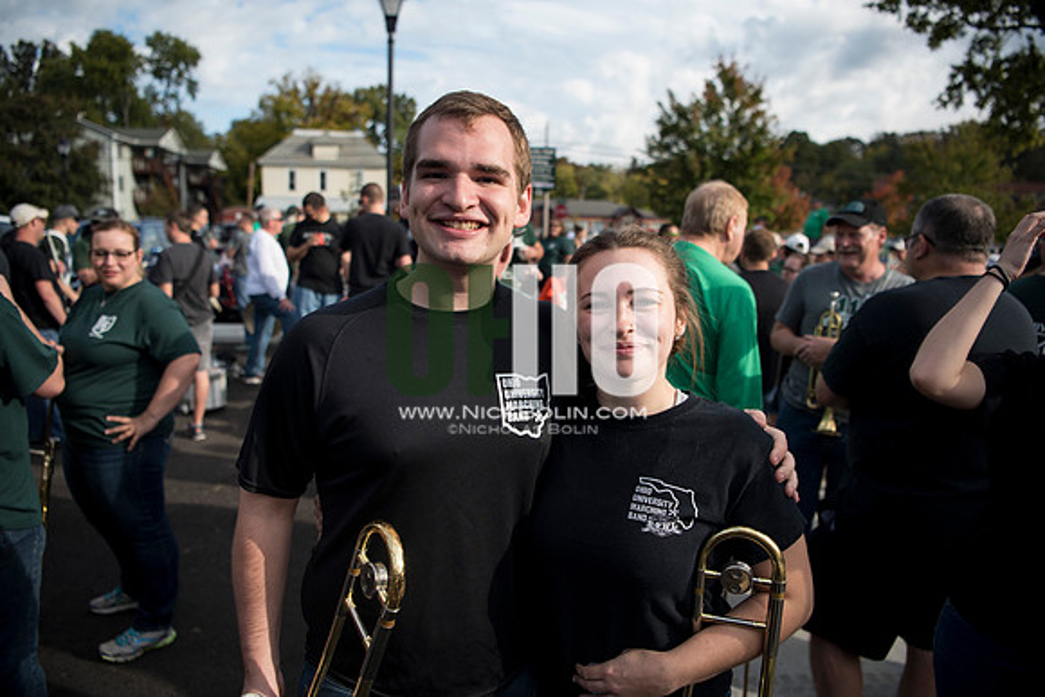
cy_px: 348
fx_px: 697
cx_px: 522
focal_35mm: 24
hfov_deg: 73.7
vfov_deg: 53.2
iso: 250
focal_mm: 24
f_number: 2.8
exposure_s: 1/2000
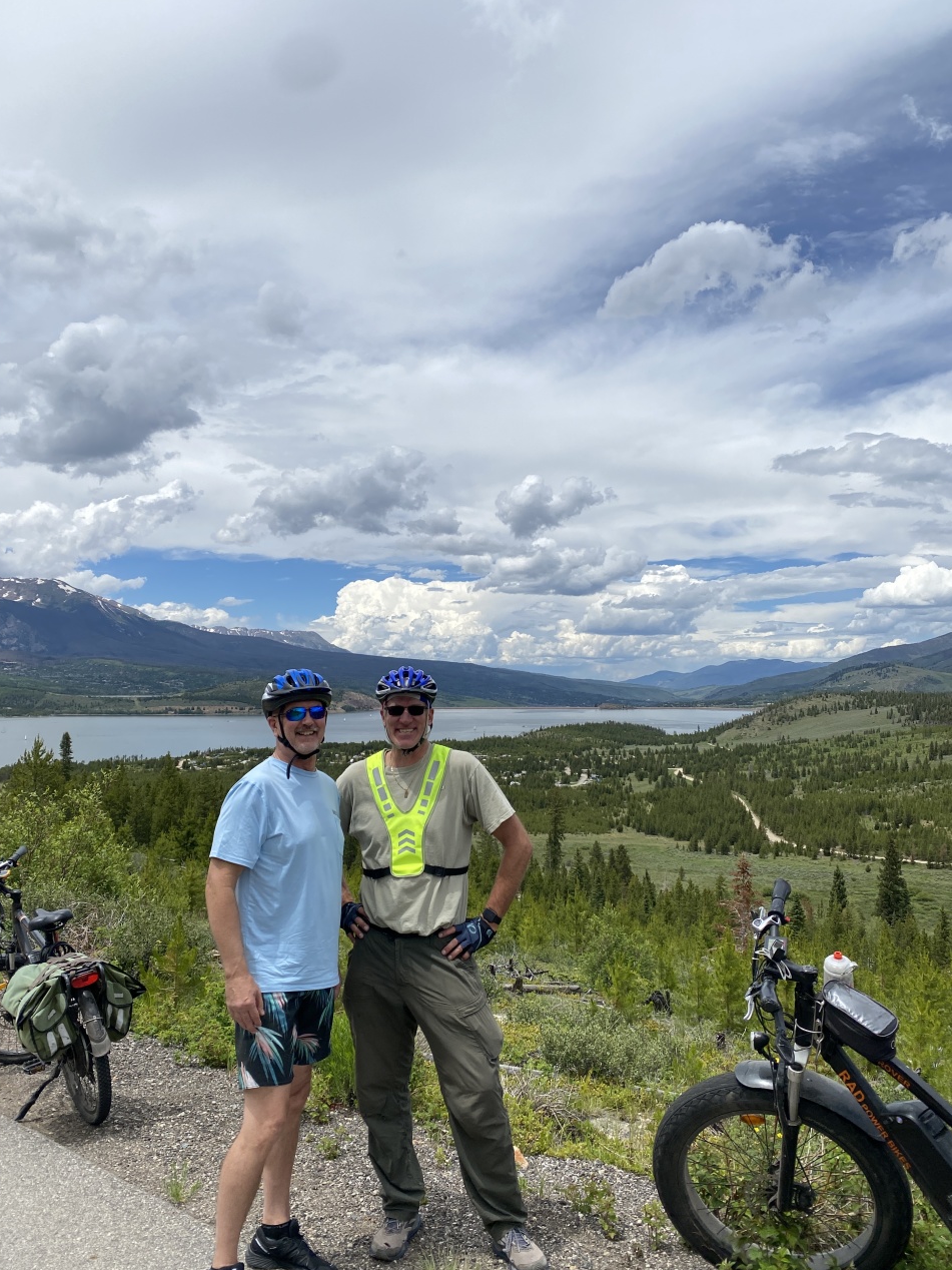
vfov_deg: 63.4
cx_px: 465
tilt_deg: +3.0
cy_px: 629
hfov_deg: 49.7
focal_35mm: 28
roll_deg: -0.5
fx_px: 1027
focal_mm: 4.25
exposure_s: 1/5495
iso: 32
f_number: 1.8
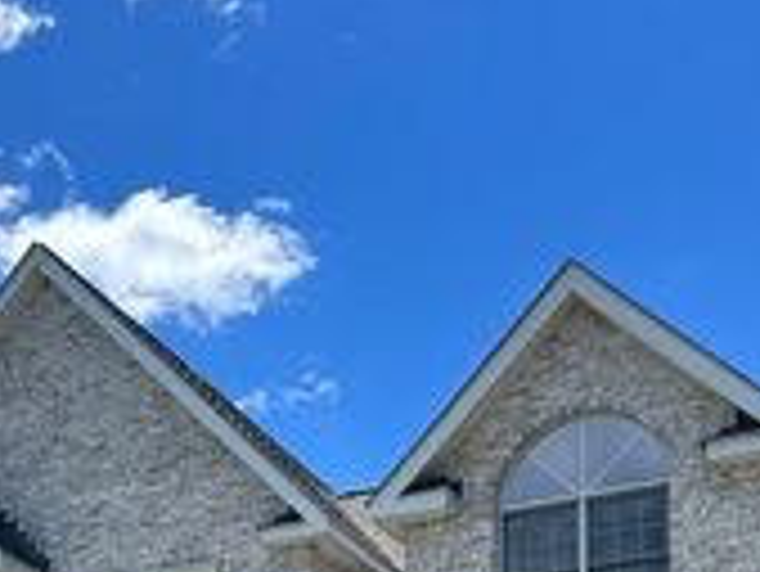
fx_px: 1560
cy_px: 763
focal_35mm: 71
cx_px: 256
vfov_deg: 19.1
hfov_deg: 27.2
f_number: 1.78
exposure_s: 1/3356
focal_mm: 6.86
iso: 80
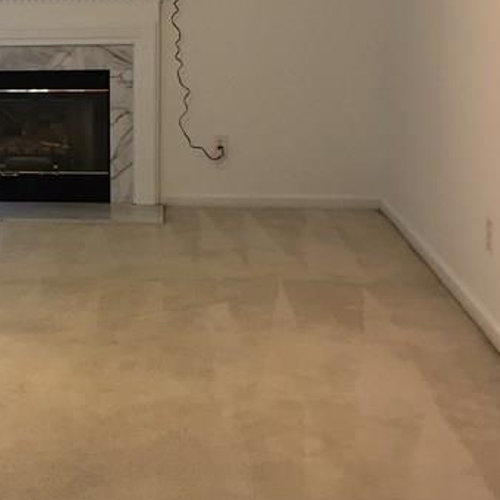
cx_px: -103
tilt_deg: -9.2
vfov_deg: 22.3
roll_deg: +1.1
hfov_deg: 20.9
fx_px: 1258
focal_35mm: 77
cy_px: 135
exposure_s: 1/30
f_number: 2.2
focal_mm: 4.15
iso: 80
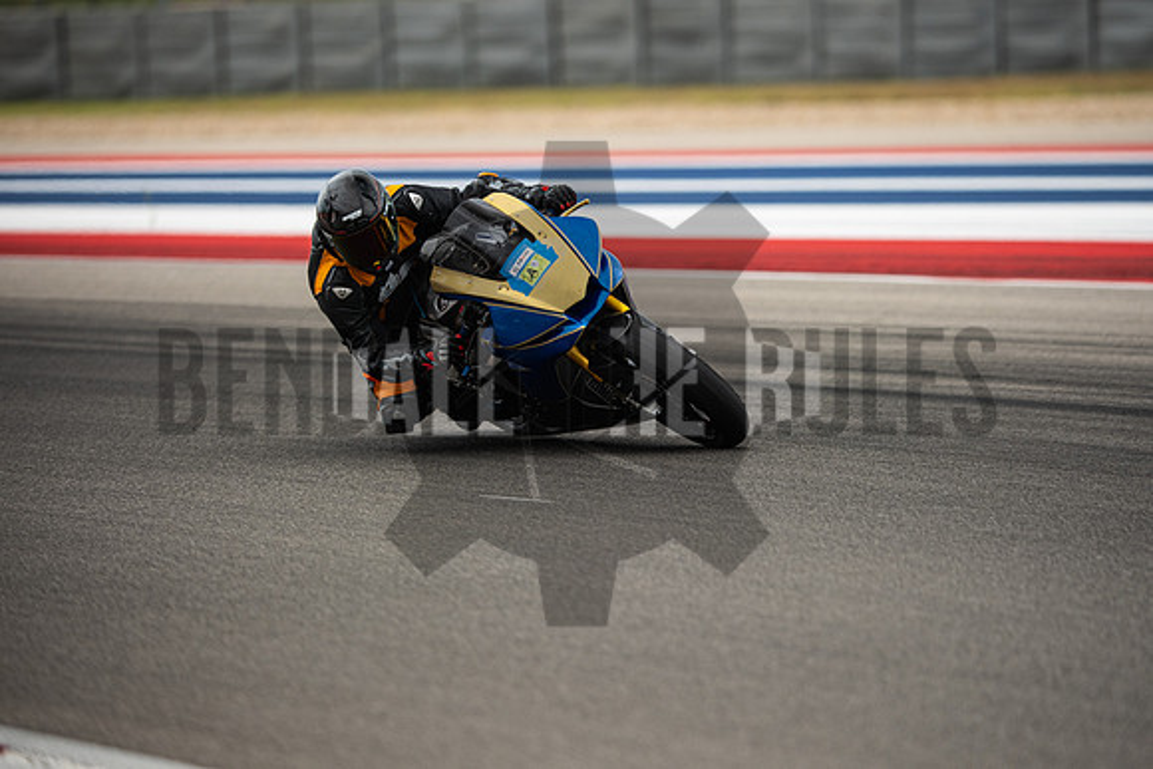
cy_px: 384
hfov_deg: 6.9
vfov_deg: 4.6
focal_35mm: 300
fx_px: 9610
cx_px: 576
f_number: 2.2
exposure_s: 1/4000
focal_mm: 200
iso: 320
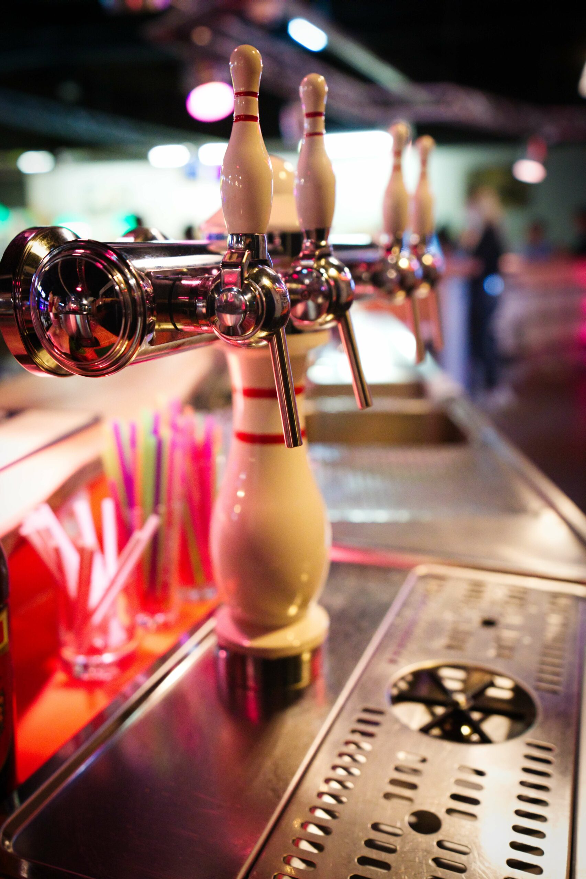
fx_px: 855
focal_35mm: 35
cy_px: 440
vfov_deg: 54.4
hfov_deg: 37.8
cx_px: 293
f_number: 2.8
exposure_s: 1/100
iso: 2000
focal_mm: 35
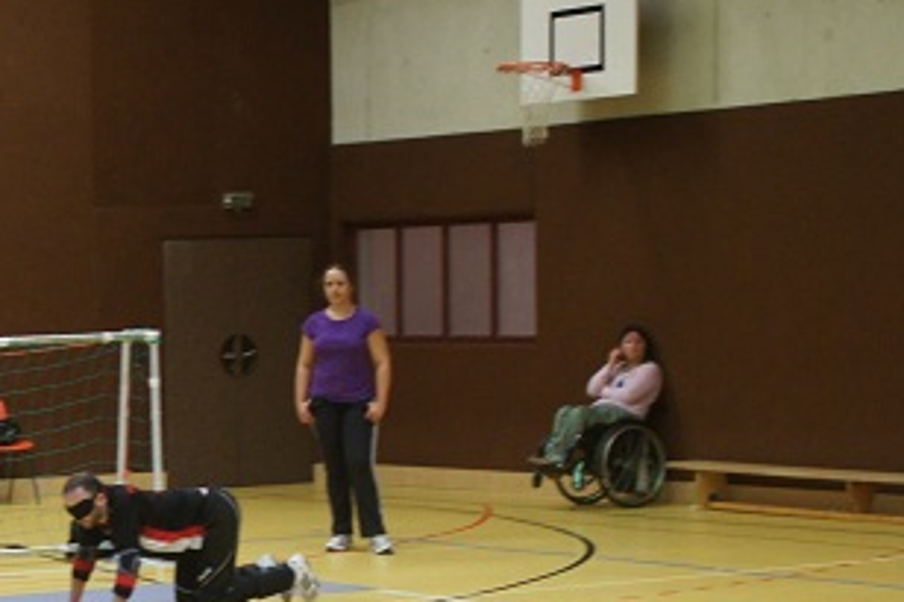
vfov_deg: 11.6
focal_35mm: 117
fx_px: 2936
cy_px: 549
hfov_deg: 17.2
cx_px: 23
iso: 1000
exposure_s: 1/50
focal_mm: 30
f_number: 4
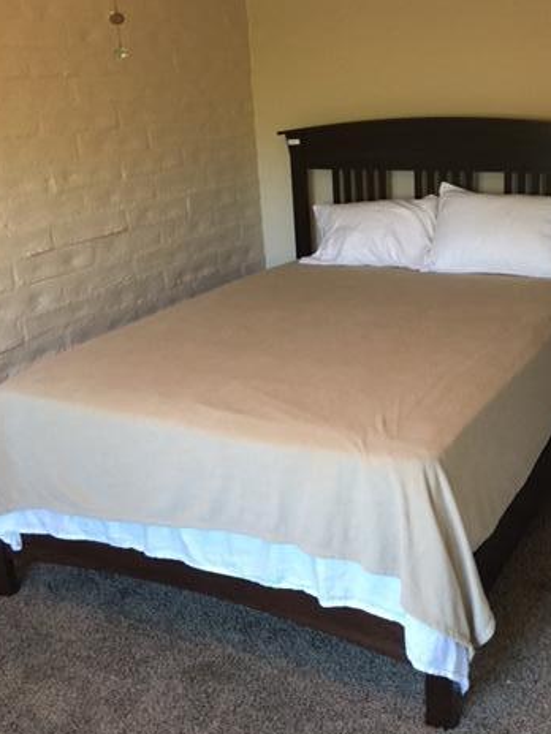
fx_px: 849
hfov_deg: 35.7
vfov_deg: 46.6
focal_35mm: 40
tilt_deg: -13.4
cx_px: 361
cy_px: 301
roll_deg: +2.7
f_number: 2.2
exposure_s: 1/30
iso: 160
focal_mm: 4.15
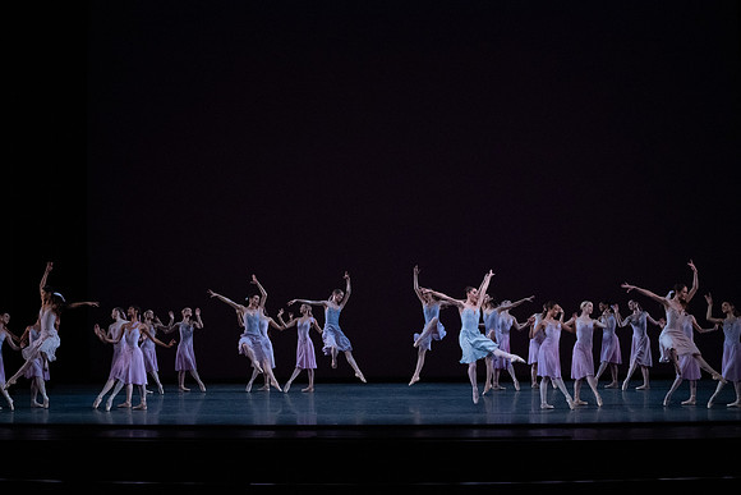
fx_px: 1441
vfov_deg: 19.5
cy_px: 248
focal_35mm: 70
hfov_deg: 28.8
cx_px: 370
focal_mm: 70
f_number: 13
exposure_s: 1/400
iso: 12800
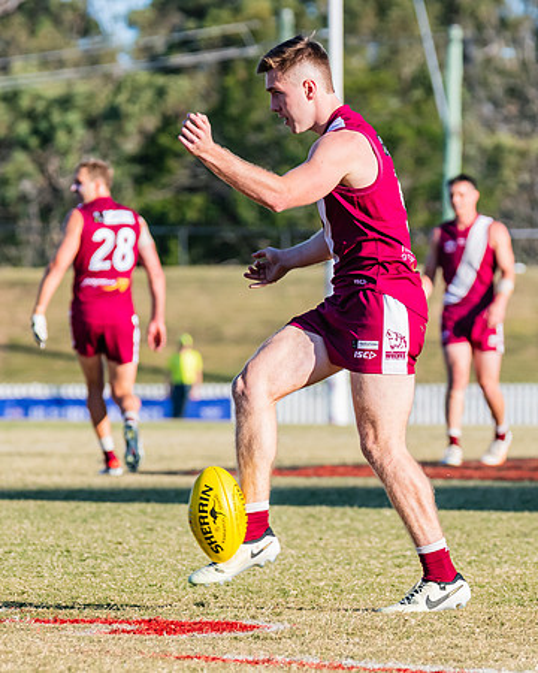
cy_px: 367
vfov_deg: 4.1
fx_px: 9310
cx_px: 280
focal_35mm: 468
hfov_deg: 3.3
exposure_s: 1/1600
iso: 800
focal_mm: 270
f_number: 8
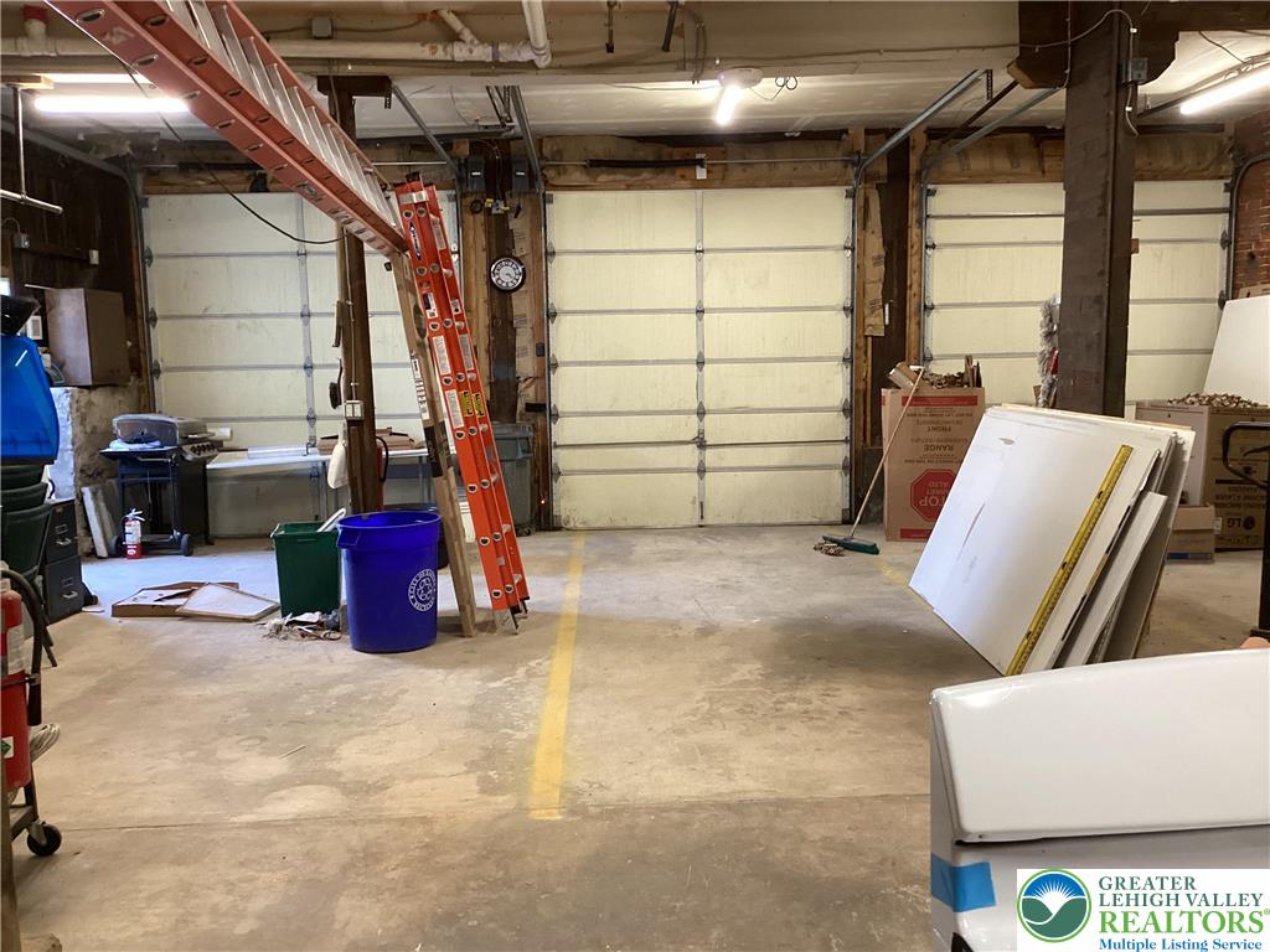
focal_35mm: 31
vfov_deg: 45.4
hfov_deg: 58.4
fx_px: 1137
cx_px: 635
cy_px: 476
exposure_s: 1/60
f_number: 2.4
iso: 250
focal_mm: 3.3
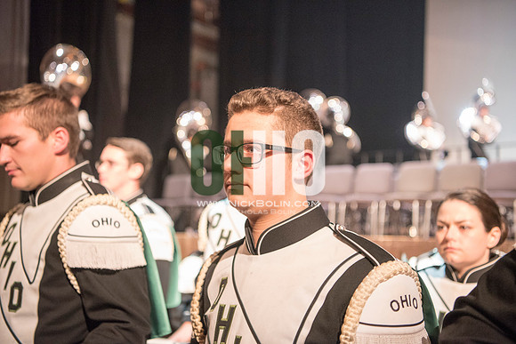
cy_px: 172
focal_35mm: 48
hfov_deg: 41.1
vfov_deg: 28.1
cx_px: 258
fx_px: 688
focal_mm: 48
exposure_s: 1/100
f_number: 2.8
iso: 4000
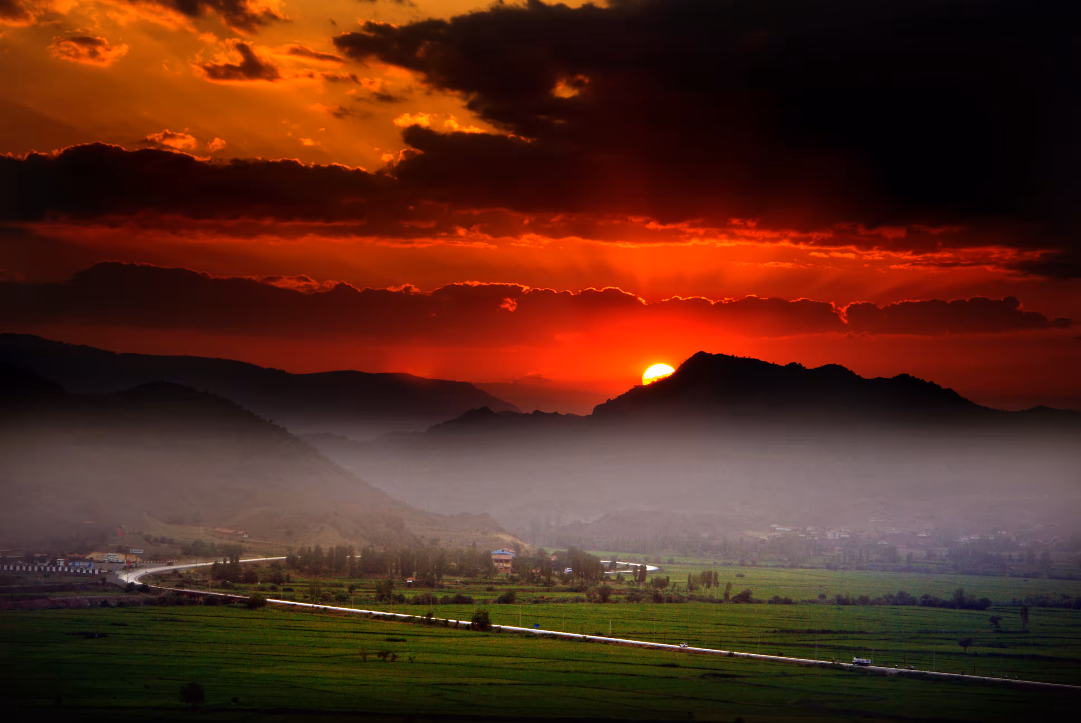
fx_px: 3608
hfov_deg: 17.0
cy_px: 362
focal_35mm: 120
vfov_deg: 11.5
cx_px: 540
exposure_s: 1/45
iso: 100
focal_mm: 80
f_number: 4.5
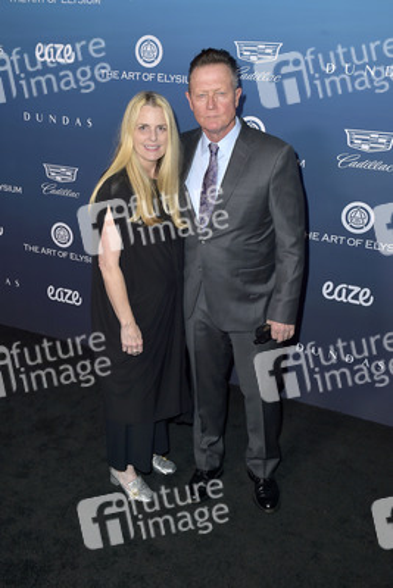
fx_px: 573
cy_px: 294
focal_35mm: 35
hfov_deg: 37.9
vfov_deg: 54.4
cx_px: 196
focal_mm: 35
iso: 250
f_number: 5.6
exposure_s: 1/250
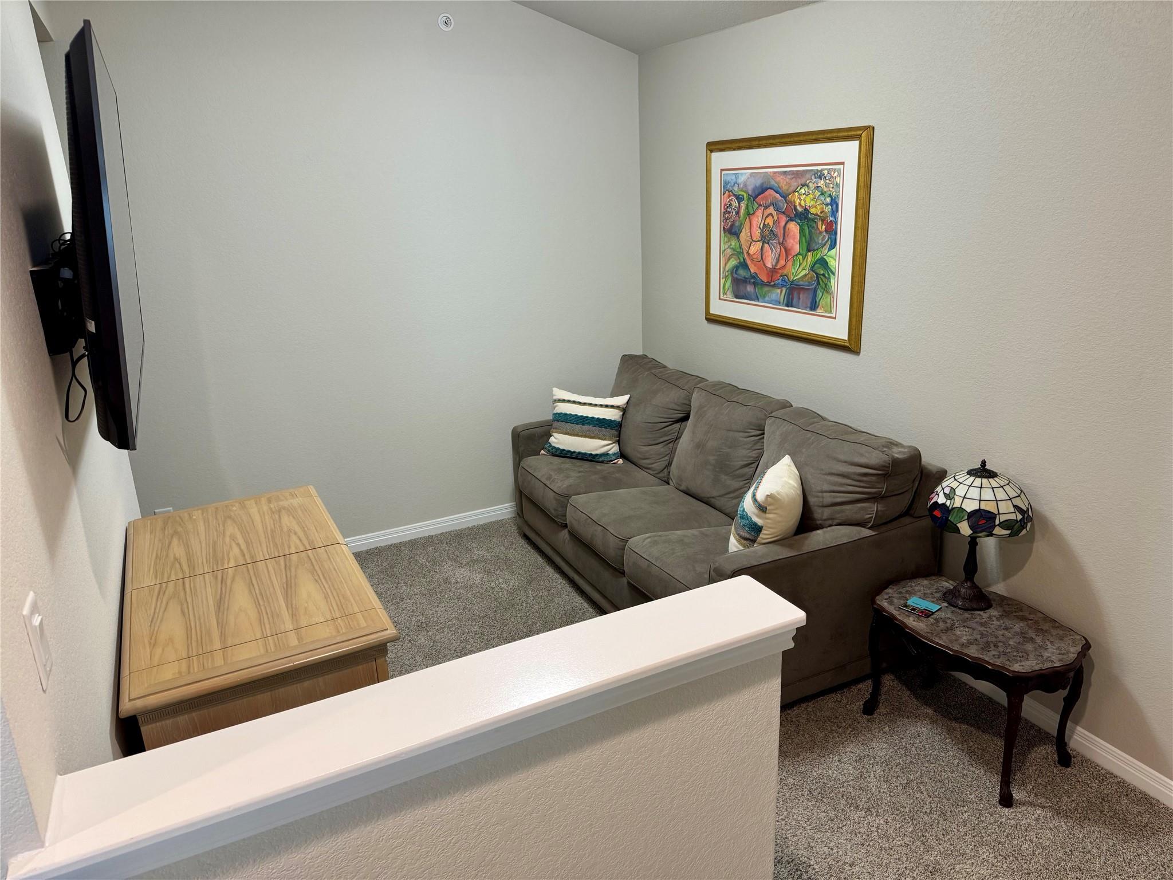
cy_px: 440
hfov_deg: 71.6
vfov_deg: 56.8
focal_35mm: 24
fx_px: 813
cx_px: 586
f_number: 1.78
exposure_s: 1/60
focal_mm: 6.76
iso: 160
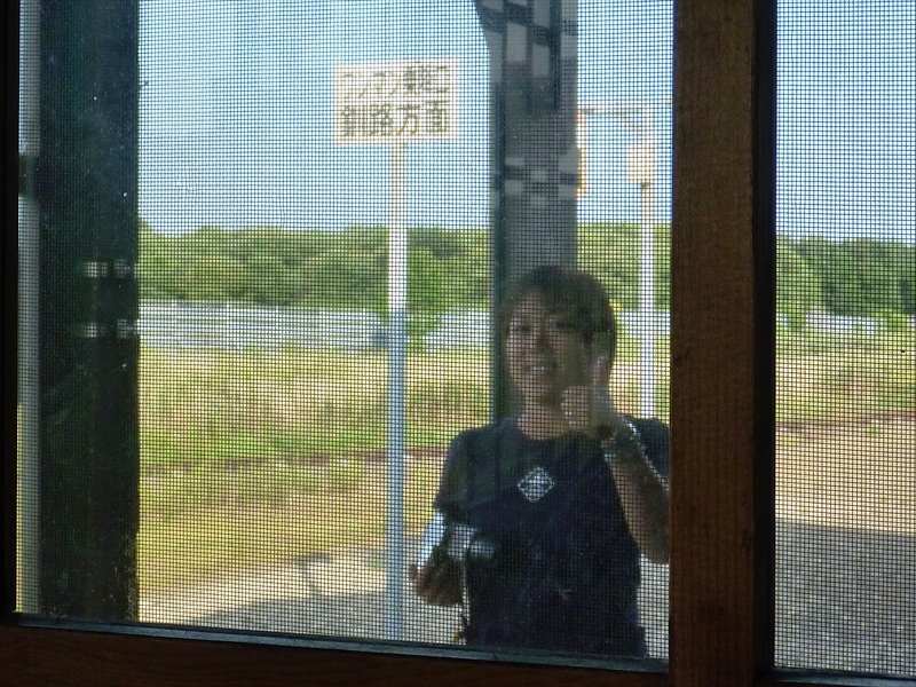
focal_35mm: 79
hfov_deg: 24.7
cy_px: 344
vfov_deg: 18.7
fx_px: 2090
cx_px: 458
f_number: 4.7
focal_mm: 9.1
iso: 125
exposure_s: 1/200
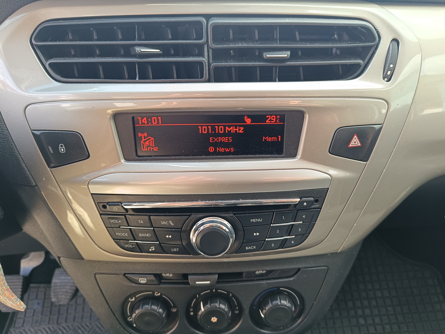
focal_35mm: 24
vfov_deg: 56.8
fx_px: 309
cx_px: 222
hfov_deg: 71.6
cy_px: 167
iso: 112
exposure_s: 1/101
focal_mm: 5.59
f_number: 1.88
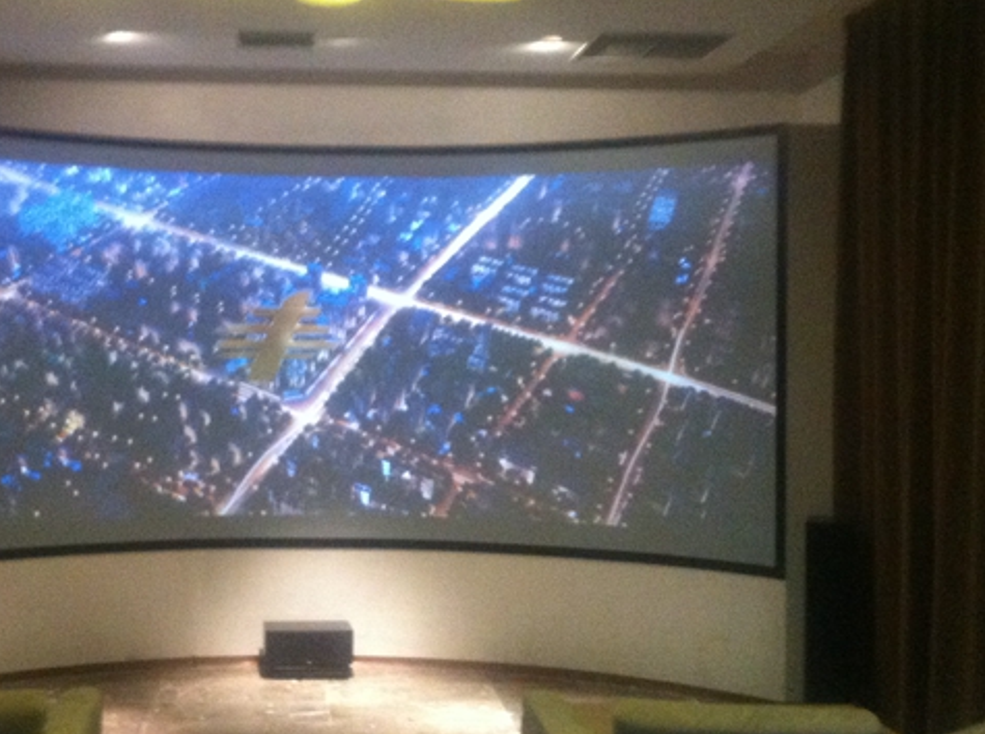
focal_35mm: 59
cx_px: 338
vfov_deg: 24.7
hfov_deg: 32.5
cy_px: 339
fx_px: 1675
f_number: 2.8
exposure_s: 1/17
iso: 500
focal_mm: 3.85
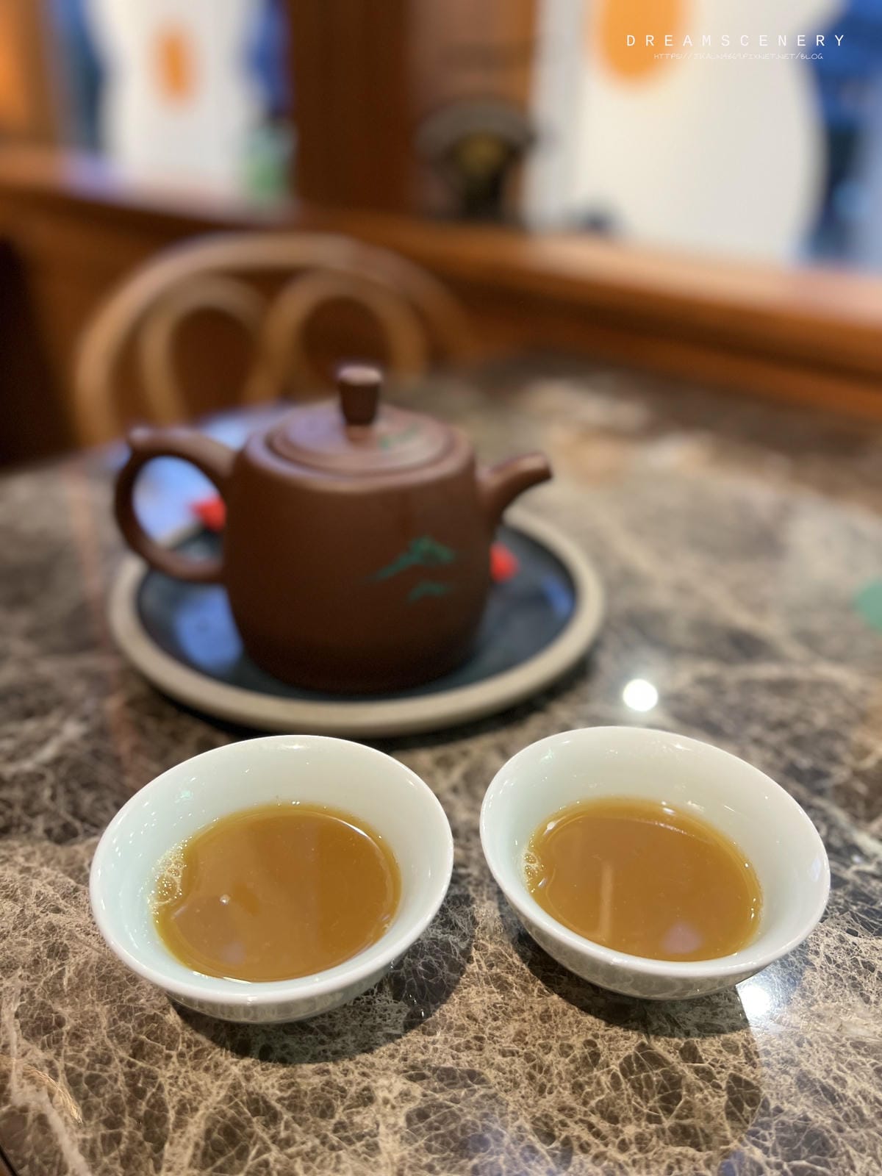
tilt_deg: -28.7
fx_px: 883
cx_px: 441
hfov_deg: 53.1
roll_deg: -2.4
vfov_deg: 67.3
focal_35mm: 26
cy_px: 588
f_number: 1.5
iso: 200
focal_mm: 5.7
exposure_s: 1/60
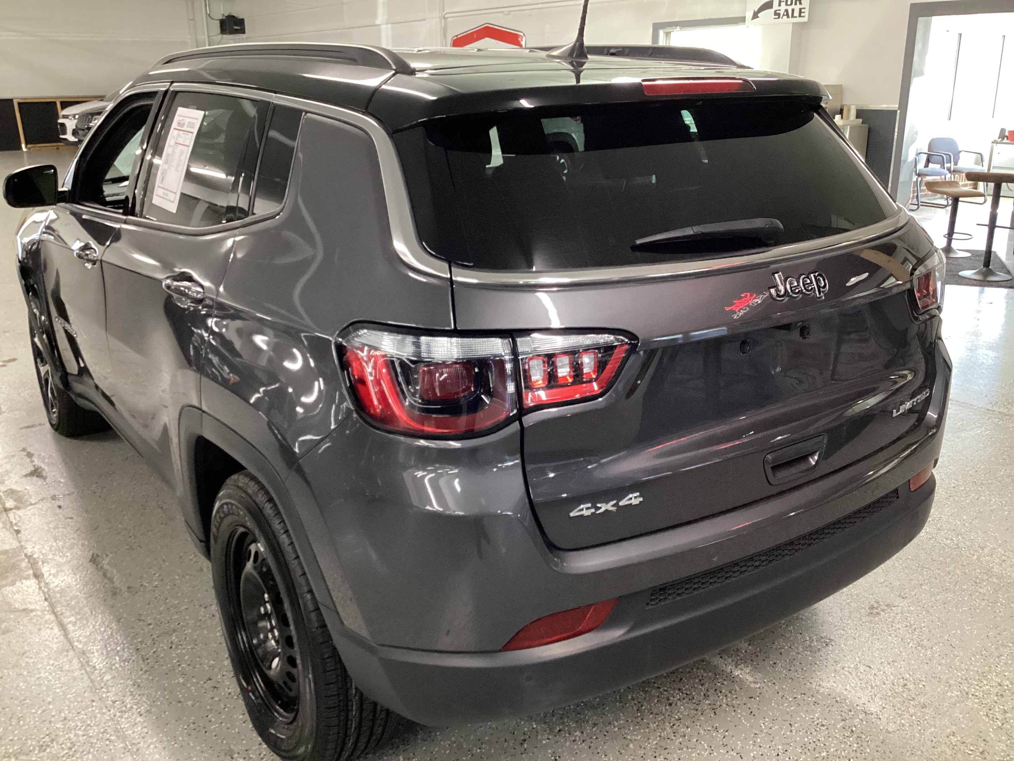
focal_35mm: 31
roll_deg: +0.2
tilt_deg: -19.9
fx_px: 908
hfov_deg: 58.4
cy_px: 380
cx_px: 507
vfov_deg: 45.4
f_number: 2.4
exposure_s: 1/60
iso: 320
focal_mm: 3.3
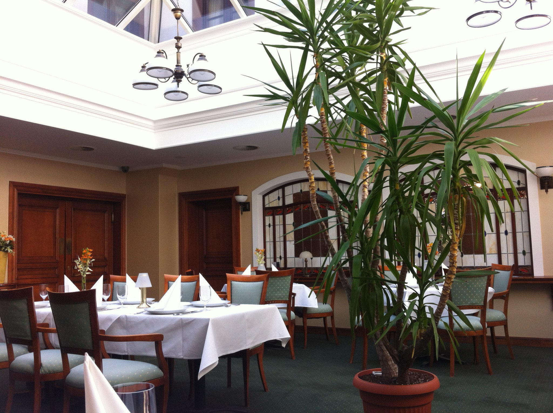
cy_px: 206
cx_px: 276
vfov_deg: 40.6
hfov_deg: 52.7
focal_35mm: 35
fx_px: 558
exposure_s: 1/120
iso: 100
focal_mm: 3.85
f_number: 2.8
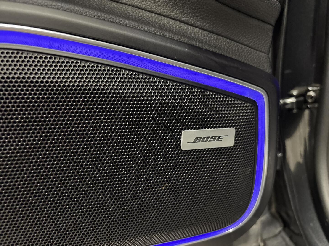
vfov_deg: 53.1
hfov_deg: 67.3
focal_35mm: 26
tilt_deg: -11.4
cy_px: 123
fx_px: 247
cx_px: 164
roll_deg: +4.8
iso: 640
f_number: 1.6
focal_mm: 5.96
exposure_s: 1/31
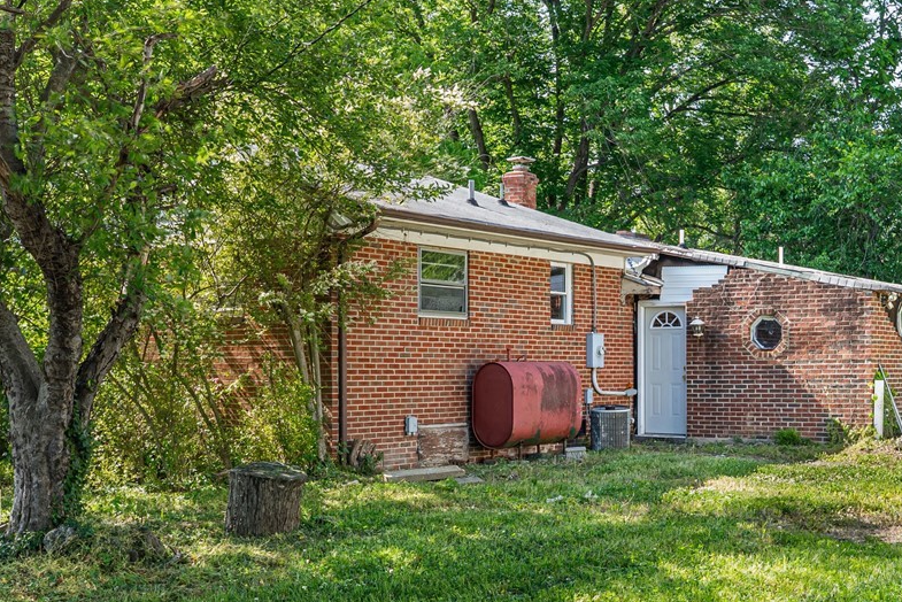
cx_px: 566
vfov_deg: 28.2
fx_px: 1195
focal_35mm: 48
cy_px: 377
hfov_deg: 41.0
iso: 100
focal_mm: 34.5
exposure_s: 1/200
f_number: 8
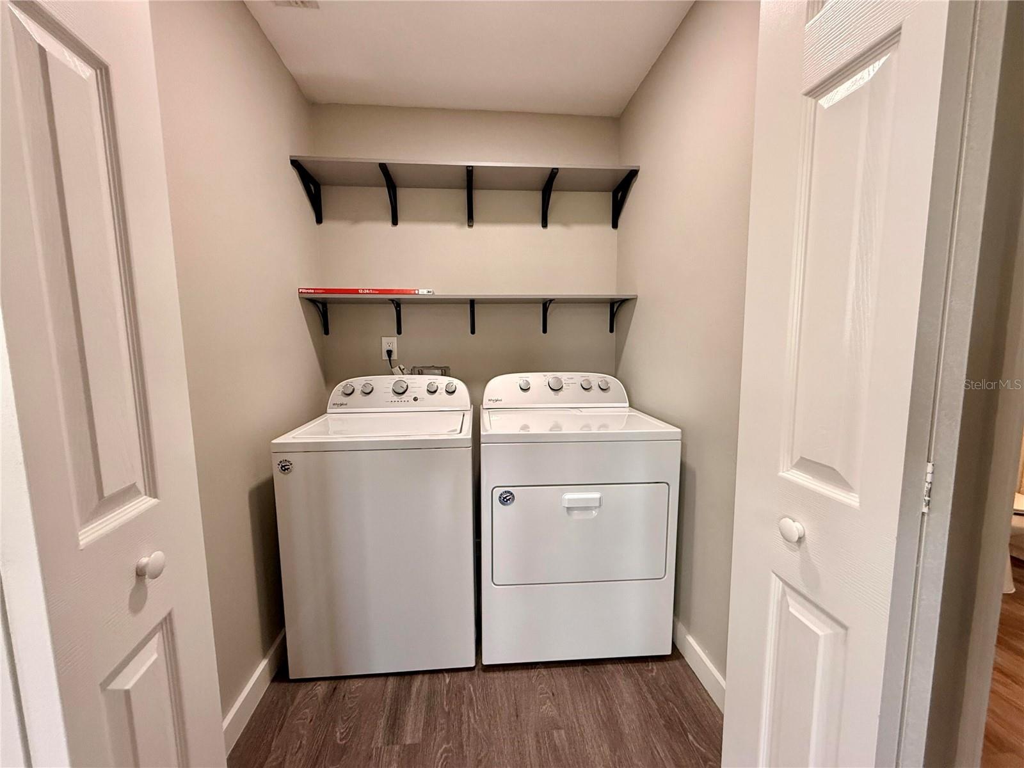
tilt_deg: -5.0
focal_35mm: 14
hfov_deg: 102.1
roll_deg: +0.7
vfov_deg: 85.7
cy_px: 384
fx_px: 414
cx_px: 512
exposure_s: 1/120
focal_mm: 2.22
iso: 320
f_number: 2.2
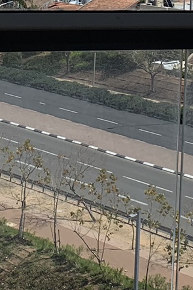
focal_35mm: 115
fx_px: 925
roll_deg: -2.6
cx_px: 148
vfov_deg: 16.9
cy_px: -71
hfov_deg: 11.9
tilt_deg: -2.5
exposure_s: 1/2994
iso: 25
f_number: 1.8
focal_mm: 4.25
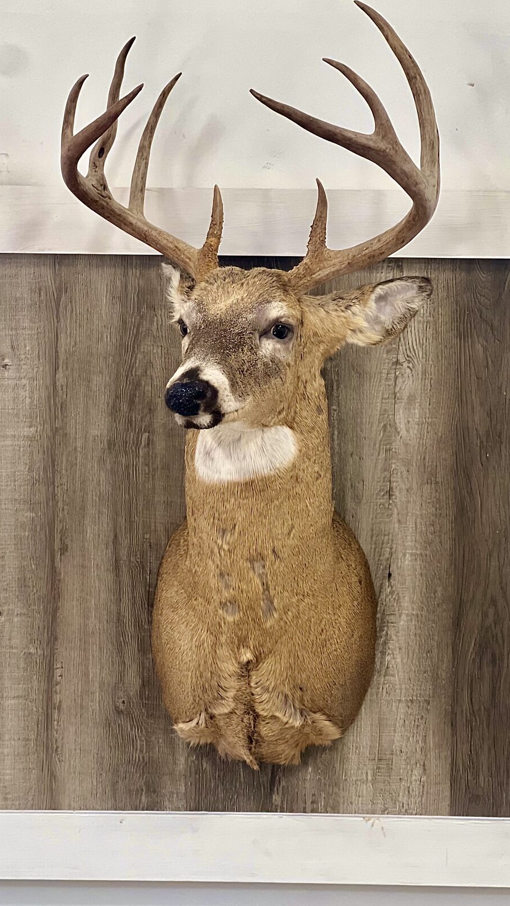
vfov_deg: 25.3
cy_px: 453
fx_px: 2019
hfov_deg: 14.4
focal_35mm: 84
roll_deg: -2.4
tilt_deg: -2.7
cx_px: 256
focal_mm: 9
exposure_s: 1/120
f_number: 2.8
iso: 200
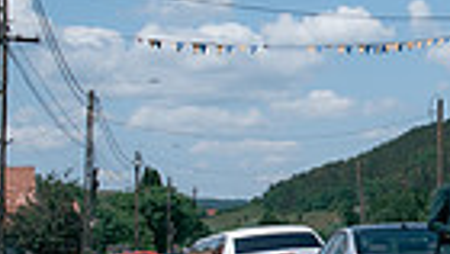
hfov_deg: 15.2
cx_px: 688
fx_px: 1552
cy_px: 198
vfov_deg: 9.3
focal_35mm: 130
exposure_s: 1/1000
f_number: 5.6
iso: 200
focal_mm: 30
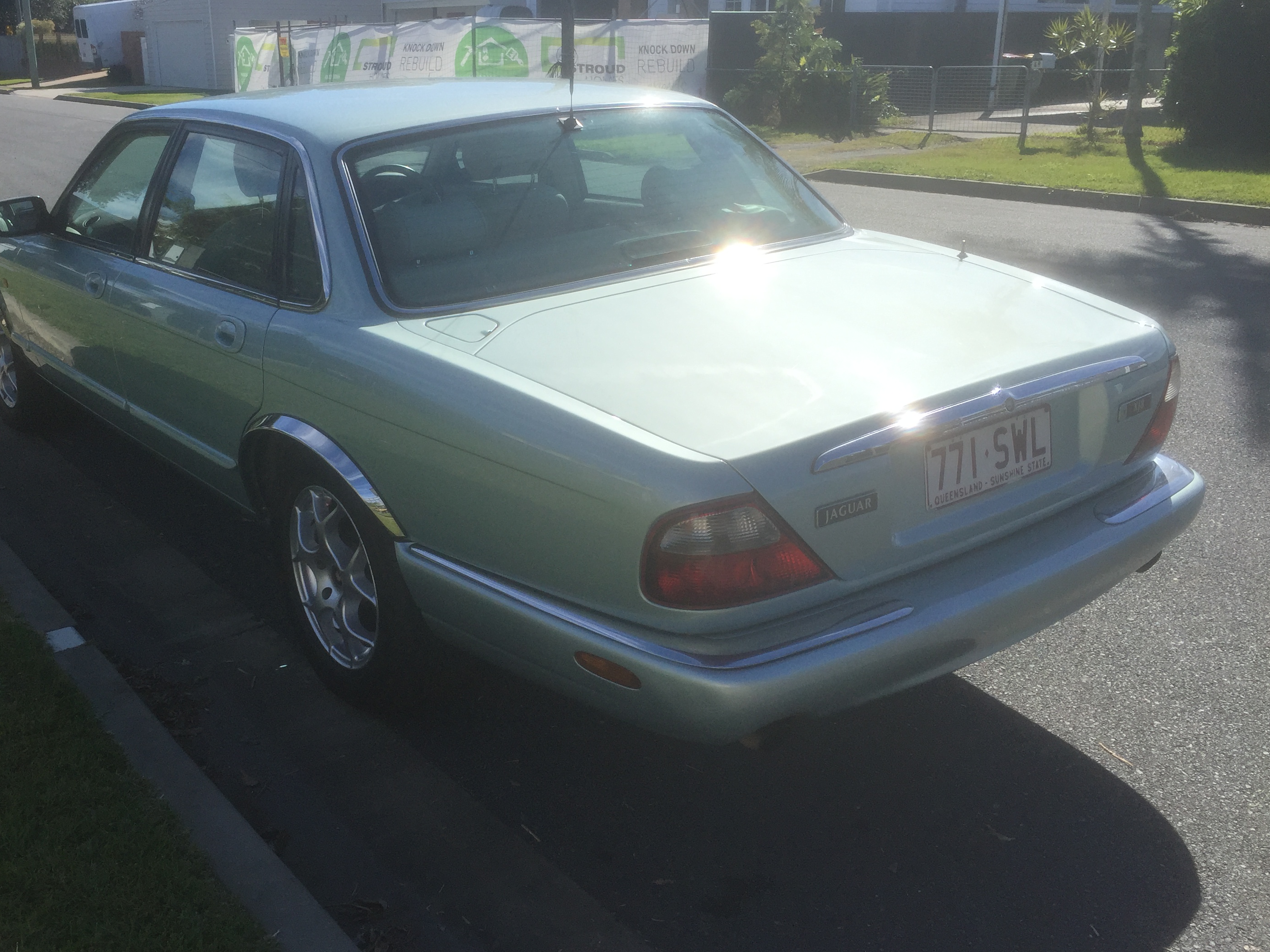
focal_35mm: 34
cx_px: 527
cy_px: 456
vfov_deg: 41.8
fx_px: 1247
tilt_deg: -17.6
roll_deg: -1.1
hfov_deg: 53.7
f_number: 2.2
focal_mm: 4.15
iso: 32
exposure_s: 1/2083
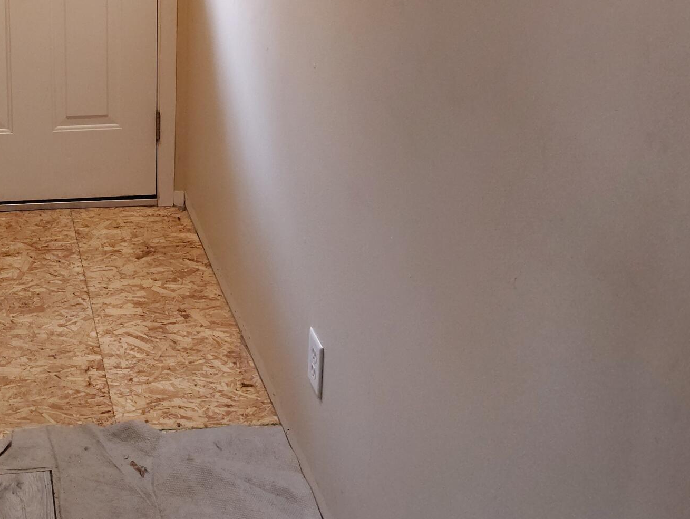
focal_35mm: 55
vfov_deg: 24.9
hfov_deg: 32.5
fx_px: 1098
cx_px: 25
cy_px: -37
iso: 888
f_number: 1.8
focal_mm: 5.56
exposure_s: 1/60
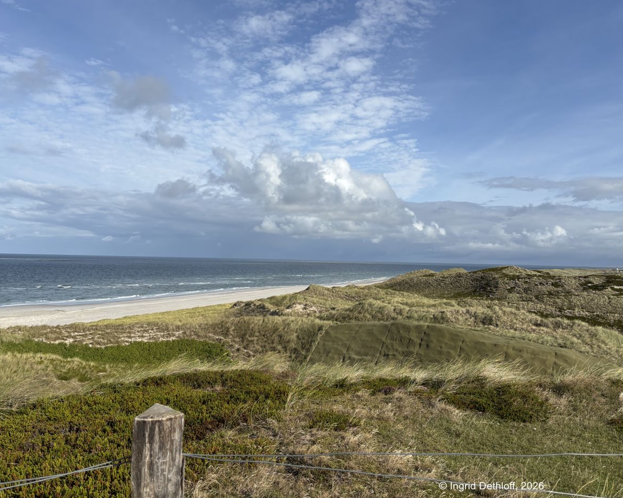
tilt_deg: +3.6
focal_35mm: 28
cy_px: 242
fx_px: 516
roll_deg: -2.0
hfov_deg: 62.2
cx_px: 307
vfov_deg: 51.5
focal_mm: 5.96
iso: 50
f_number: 1.6
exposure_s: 1/5348
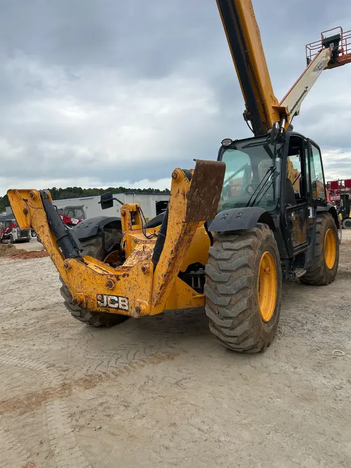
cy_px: 234
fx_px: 351
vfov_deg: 67.3
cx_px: 176
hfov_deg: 53.1
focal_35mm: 26
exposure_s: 1/2353
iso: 50
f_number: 1.5
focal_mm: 5.7
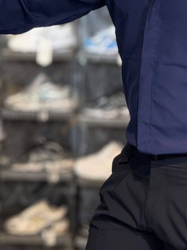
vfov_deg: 6.5
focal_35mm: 306
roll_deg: -1.5
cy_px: 71
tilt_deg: -2.8
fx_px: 2204
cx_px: 166
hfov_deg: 4.9
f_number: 2.8
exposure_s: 1/100
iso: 200
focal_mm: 15.66
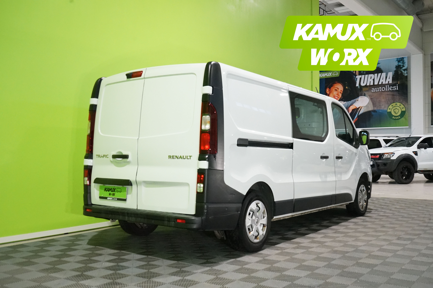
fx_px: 433
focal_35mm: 36
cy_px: 144
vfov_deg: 36.9
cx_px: 216
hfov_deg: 53.1
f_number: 8
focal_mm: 36
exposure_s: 1/125
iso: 6400
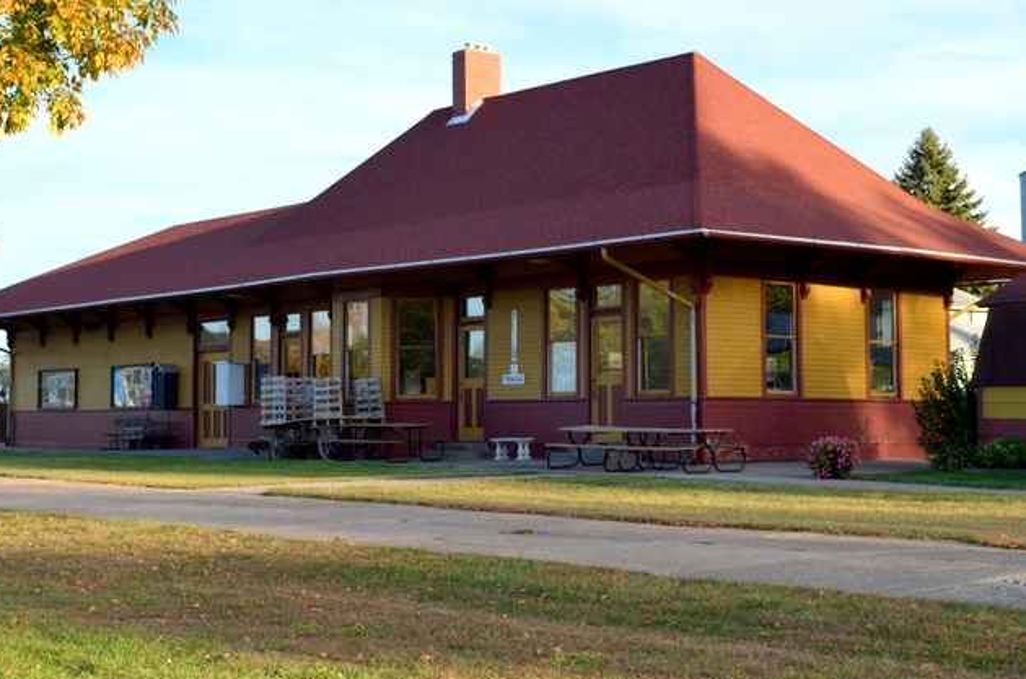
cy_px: 275
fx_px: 1735
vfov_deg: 22.1
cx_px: 472
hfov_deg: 32.9
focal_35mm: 61
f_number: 7.1
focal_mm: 32
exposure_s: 1/320
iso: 400
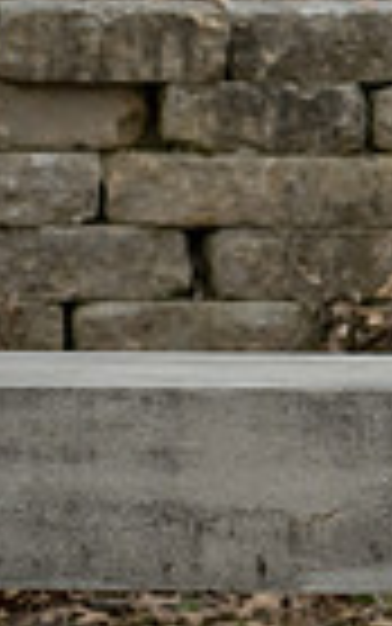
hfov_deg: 3.5
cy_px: -182
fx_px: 6267
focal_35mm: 367
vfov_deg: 5.7
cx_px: 1289
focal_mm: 86
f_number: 9
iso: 400
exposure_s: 1/640
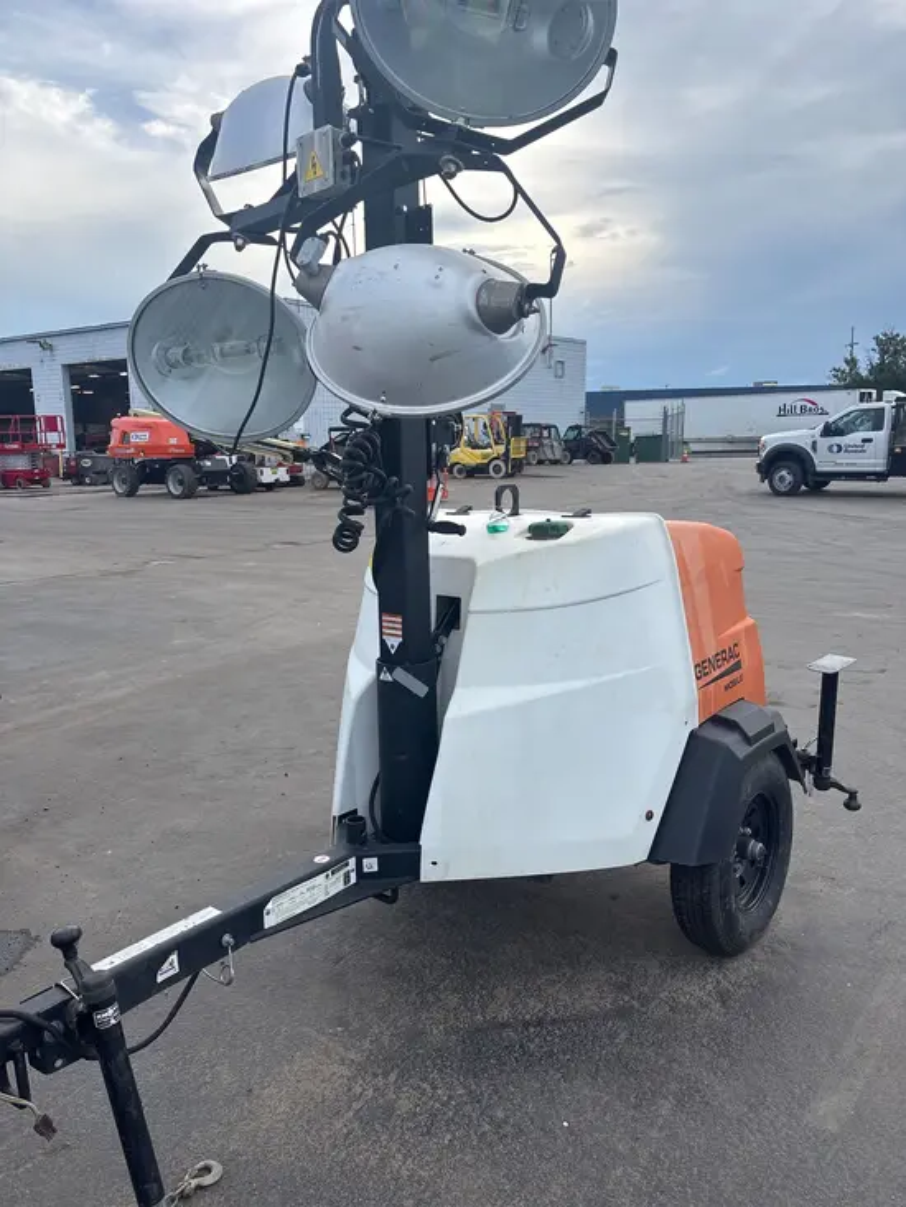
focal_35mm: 26
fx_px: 907
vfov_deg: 67.3
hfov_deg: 53.1
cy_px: 604
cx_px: 453
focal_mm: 5.96
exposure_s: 1/1152
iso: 50
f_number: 1.6
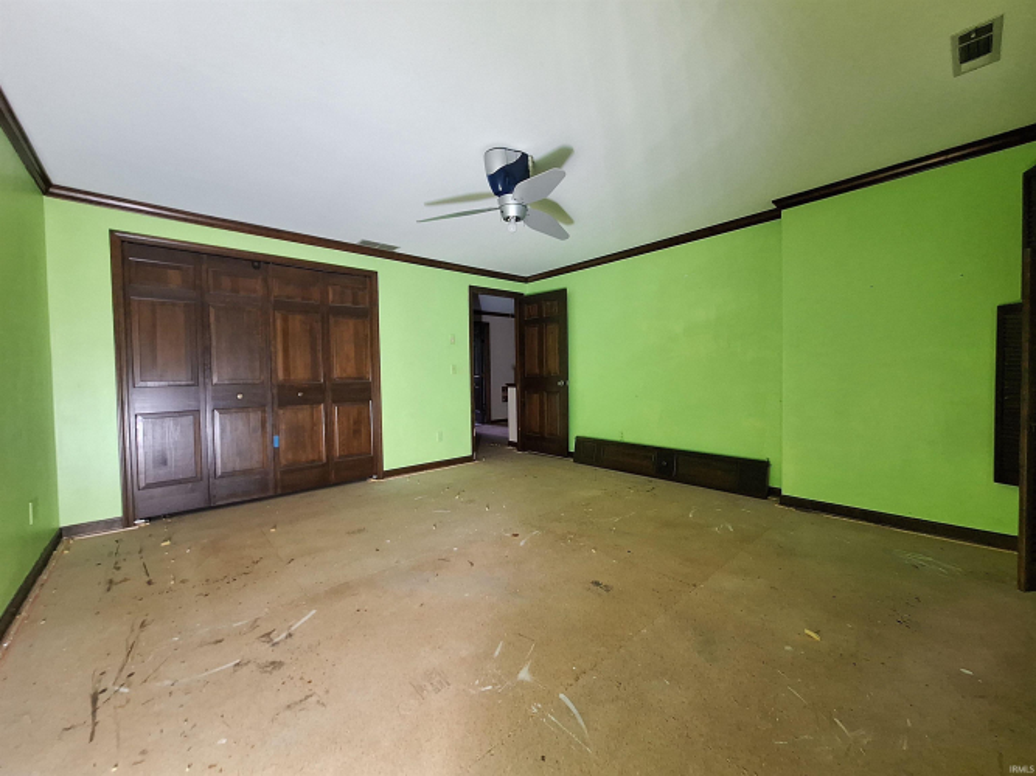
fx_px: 389
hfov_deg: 106.2
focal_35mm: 13
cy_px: 388
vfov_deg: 89.9
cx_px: 518
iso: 320
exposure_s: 1/24
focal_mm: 1.74
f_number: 2.2
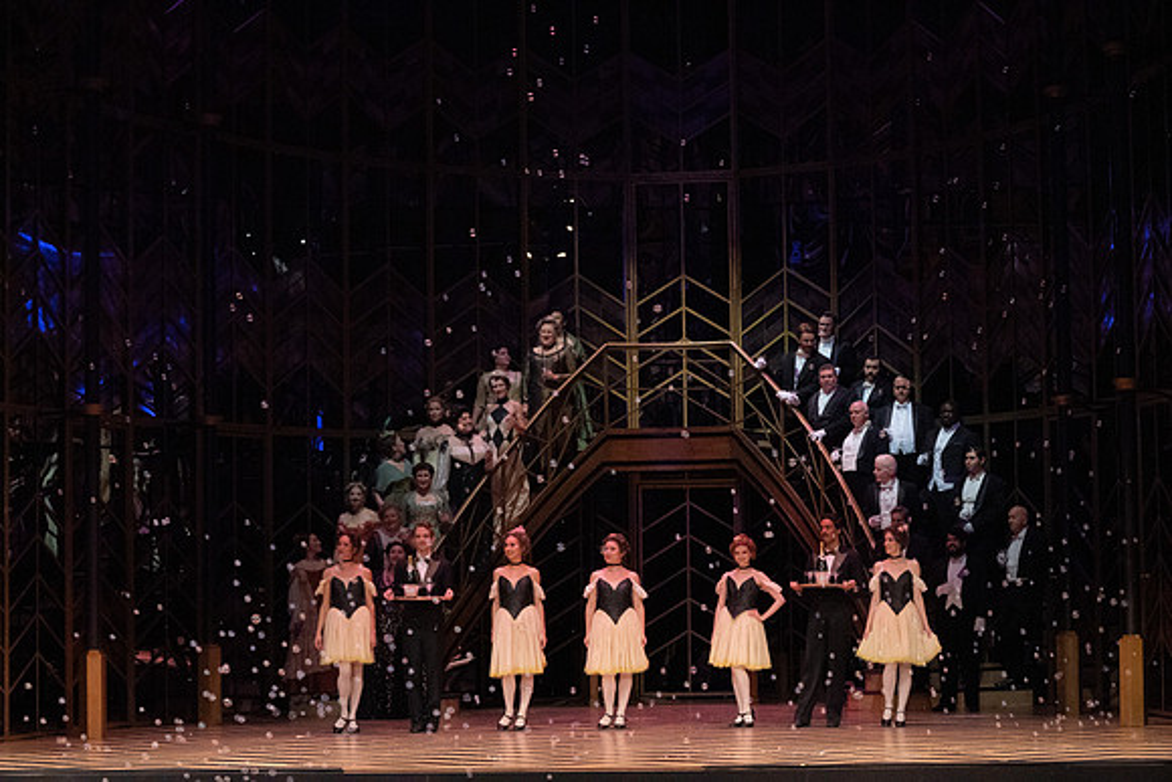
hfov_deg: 22.6
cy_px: 391
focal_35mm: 90
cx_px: 586
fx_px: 2931
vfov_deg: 15.2
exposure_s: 1/400
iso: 12800
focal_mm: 90
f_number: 16
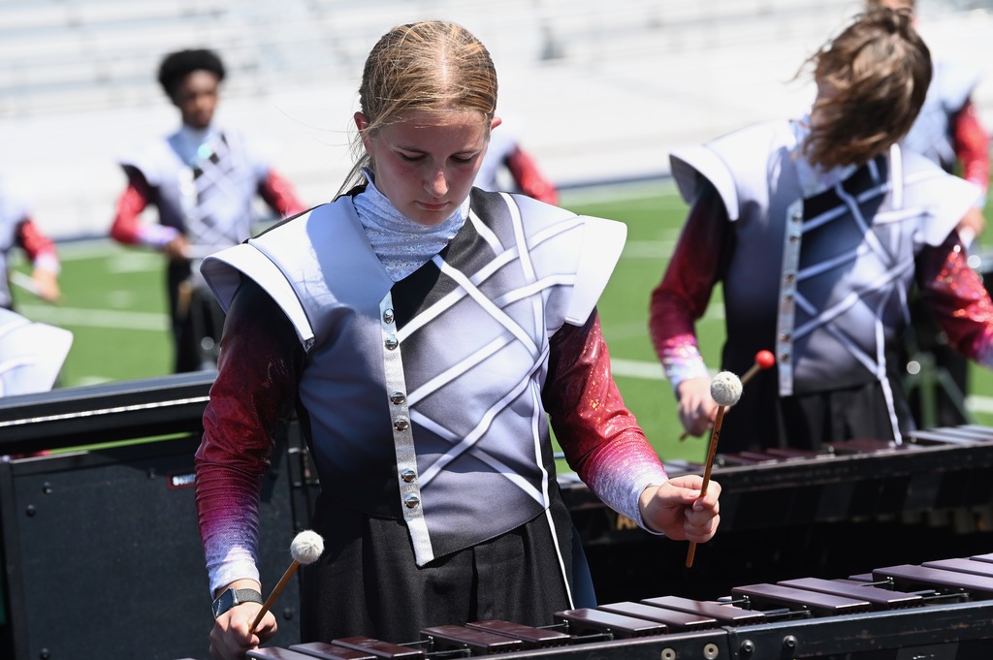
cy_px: 330
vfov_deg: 6.9
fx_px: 5512
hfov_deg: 10.3
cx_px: 496
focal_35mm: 200
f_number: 7.1
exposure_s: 1/1600
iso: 800
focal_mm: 200
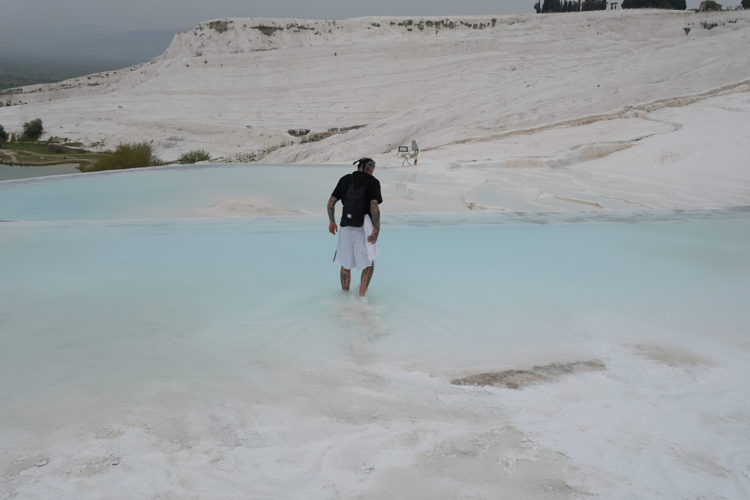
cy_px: 250
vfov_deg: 36.9
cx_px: 375
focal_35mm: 36
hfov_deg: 53.1
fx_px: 750
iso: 100
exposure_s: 1/1600
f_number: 5.6
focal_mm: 24
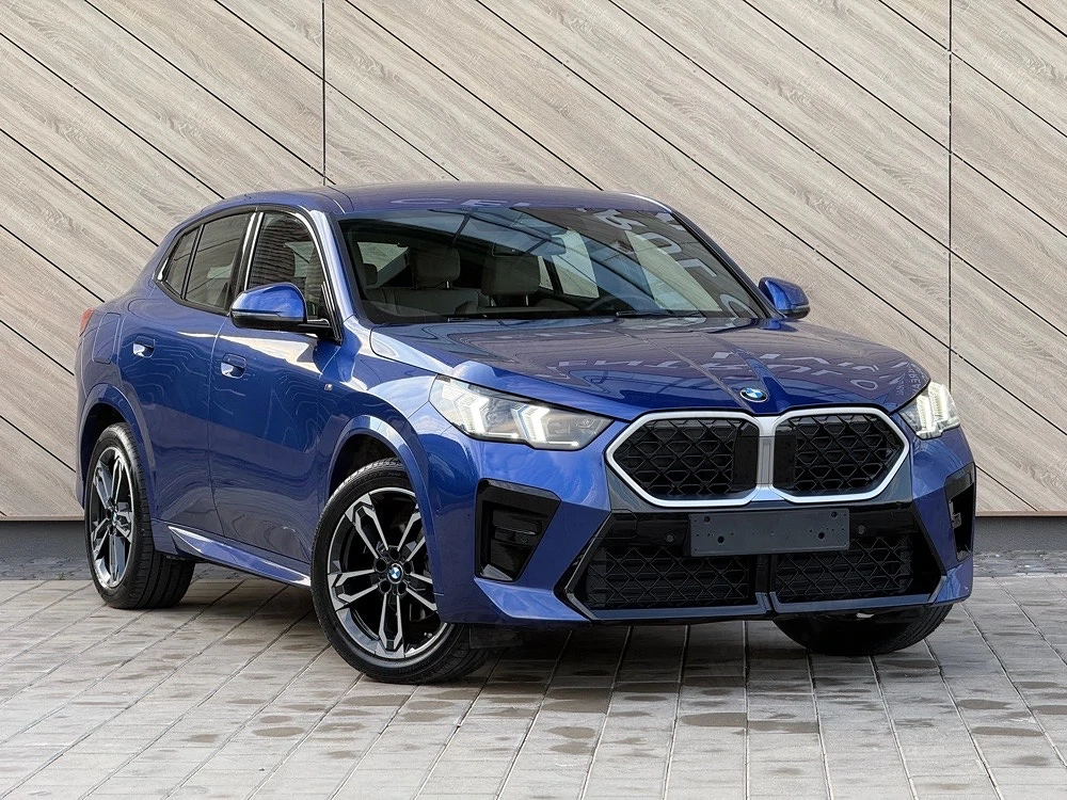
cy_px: 400
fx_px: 3699
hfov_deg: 16.4
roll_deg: +0.1
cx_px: 534
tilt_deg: -1.3
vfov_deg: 12.3
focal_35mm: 120
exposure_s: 1/99
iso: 64
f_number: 2.8
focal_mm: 15.66
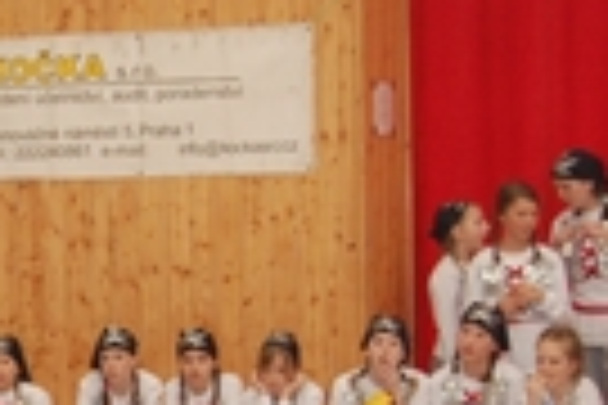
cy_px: 428
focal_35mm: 172
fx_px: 2902
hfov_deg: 11.7
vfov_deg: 7.9
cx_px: -140
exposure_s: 1/60
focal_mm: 31
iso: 640
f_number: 4.5
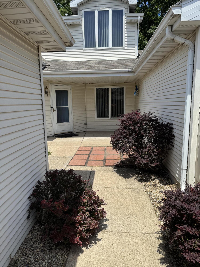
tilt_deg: -9.0
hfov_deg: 56.8
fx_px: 185
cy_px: 134
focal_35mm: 24
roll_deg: +2.1
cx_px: 100
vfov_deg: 71.6
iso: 80
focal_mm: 6.76
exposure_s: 1/4950
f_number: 1.78
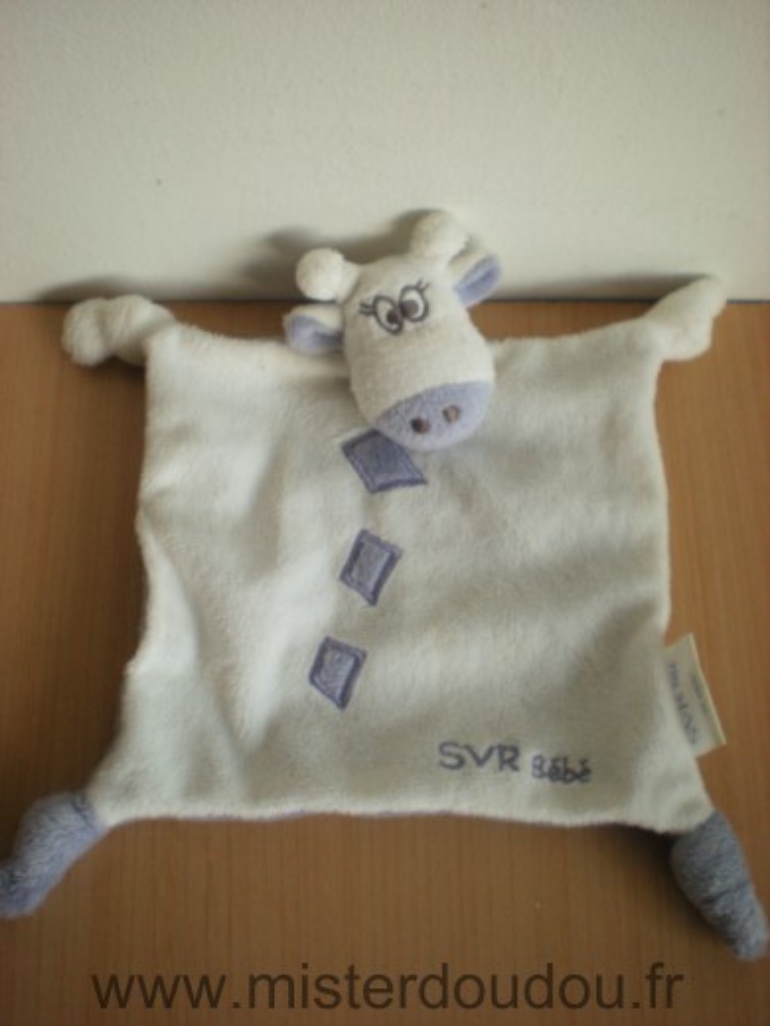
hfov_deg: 37.7
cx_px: 385
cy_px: 513
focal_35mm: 38
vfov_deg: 49.0
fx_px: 1127
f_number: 3.1
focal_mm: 6.3
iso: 200
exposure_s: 1/53.1
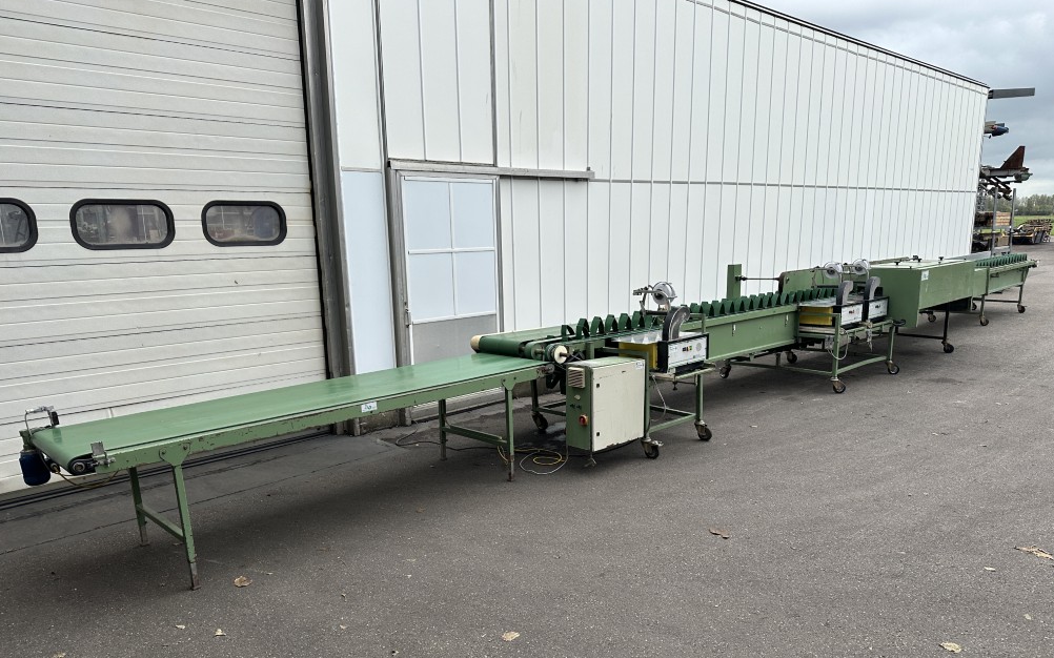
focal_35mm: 26
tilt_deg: -11.6
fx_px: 747
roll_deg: +0.7
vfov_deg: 47.3
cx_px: 530
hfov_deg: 70.4
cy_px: 395
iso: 80
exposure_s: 1/1072
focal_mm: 6.86
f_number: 1.78
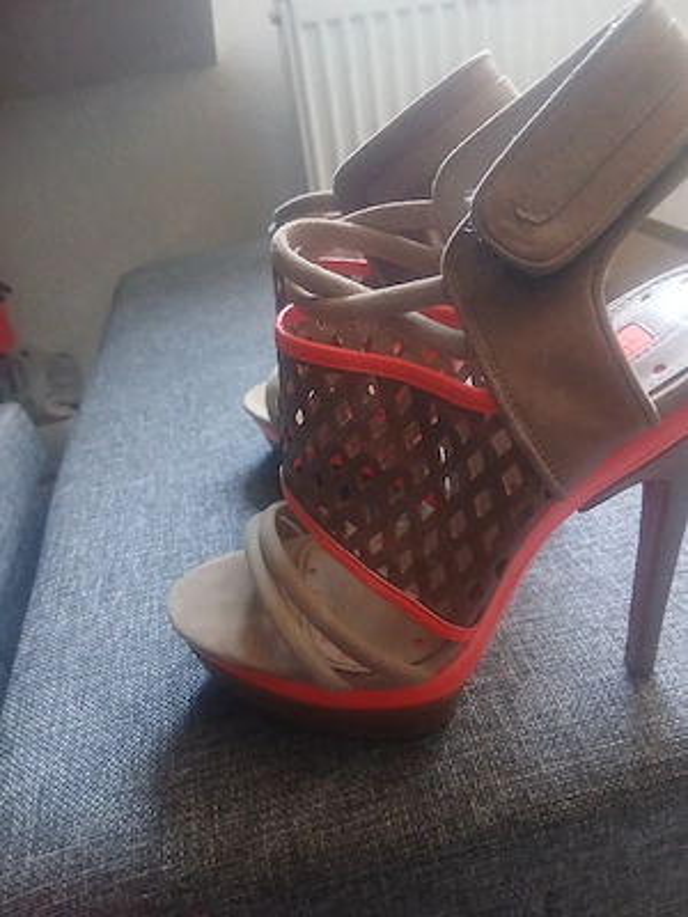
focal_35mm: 26
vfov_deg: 67.3
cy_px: 458
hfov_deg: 53.1
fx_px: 689
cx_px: 344
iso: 400
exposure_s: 1/24
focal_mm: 3.98
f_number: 1.8
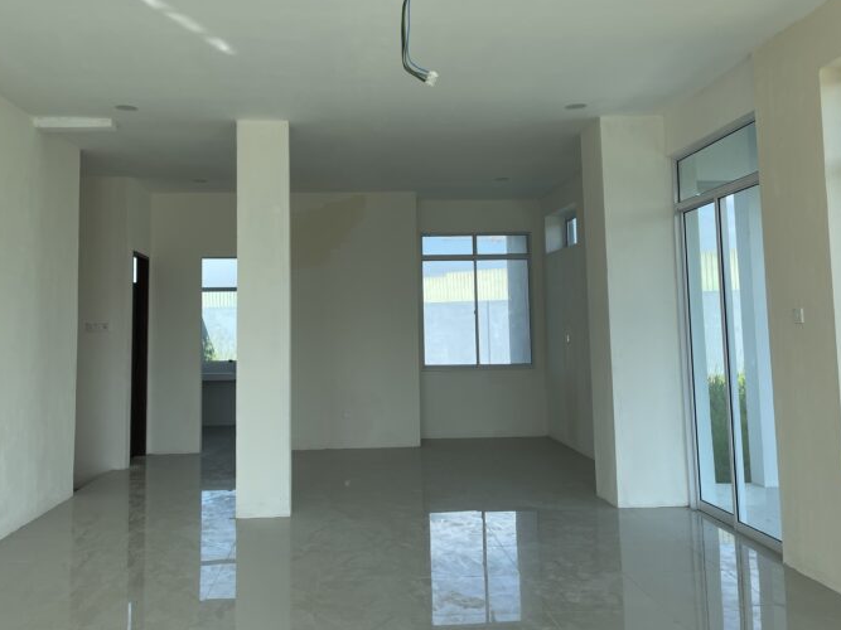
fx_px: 729
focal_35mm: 30
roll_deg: +0.8
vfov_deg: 46.6
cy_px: 263
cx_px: 371
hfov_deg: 59.8
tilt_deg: +5.6
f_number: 1.6
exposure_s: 1/867
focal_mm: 5.1
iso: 32
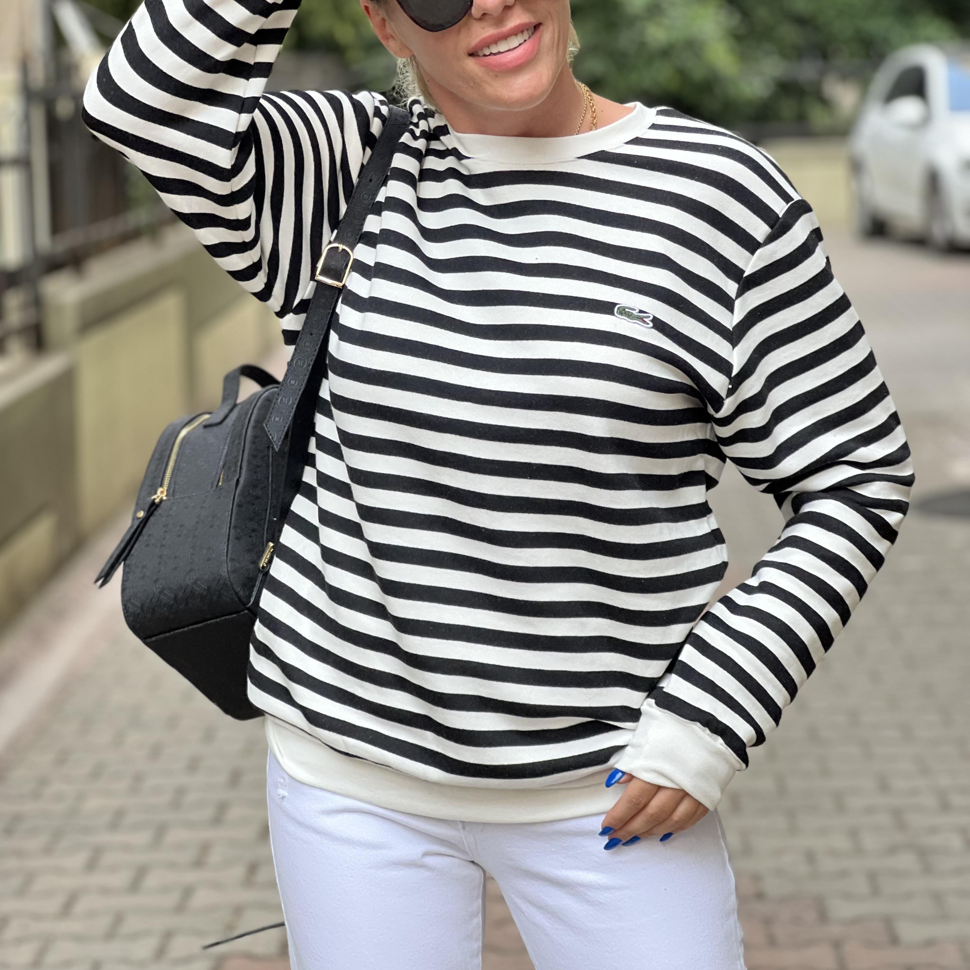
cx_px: 484
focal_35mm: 91
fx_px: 2885
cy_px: 335
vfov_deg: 19.0
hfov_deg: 19.1
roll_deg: +1.3
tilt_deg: -3.7
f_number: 2.8
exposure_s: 1/121
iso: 64
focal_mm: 9
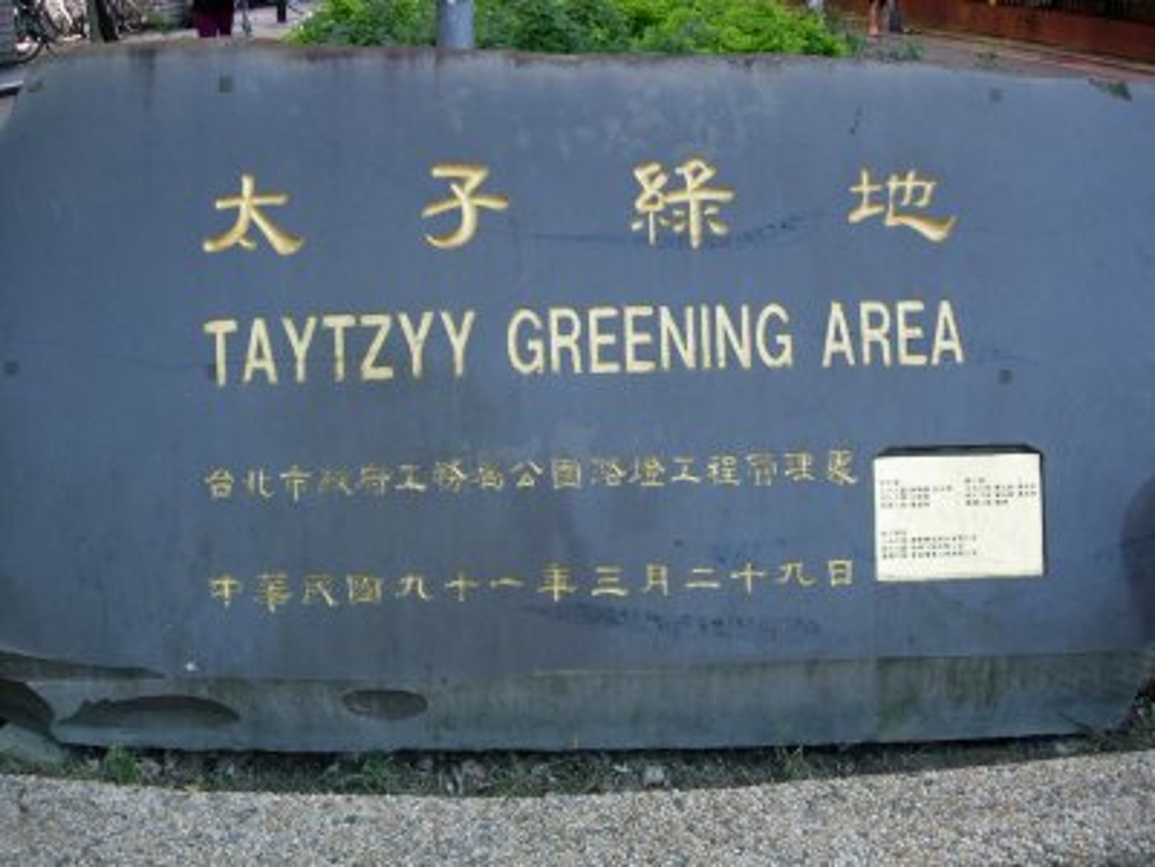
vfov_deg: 37.7
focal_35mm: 38
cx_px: 578
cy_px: 434
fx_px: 1268
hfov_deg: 49.0
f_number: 2.8
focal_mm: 7.8
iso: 64
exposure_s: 1/186
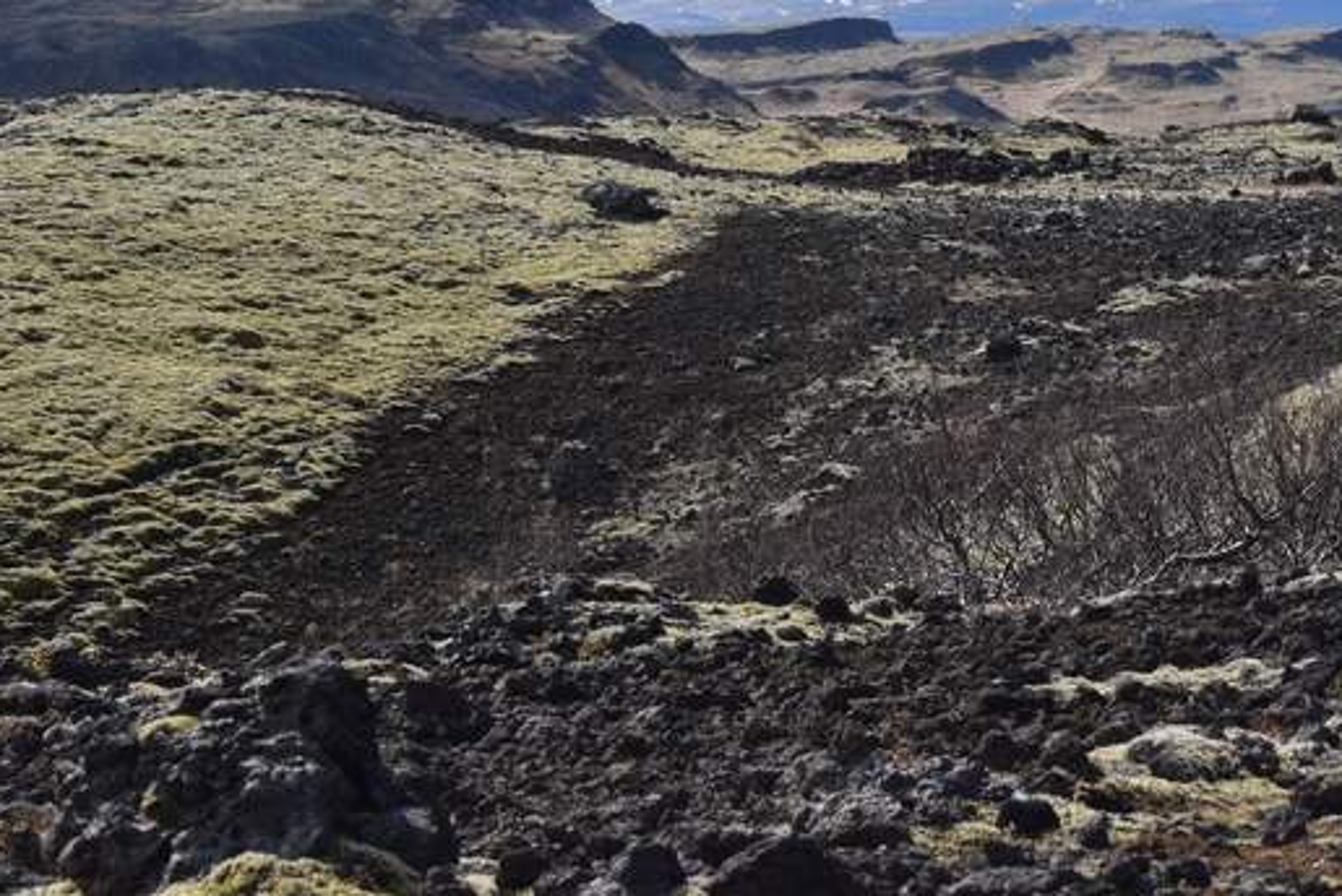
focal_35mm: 164
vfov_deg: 8.3
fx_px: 6117
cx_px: 1157
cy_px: 14
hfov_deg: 12.4
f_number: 11
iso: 200
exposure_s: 1/500
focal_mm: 55
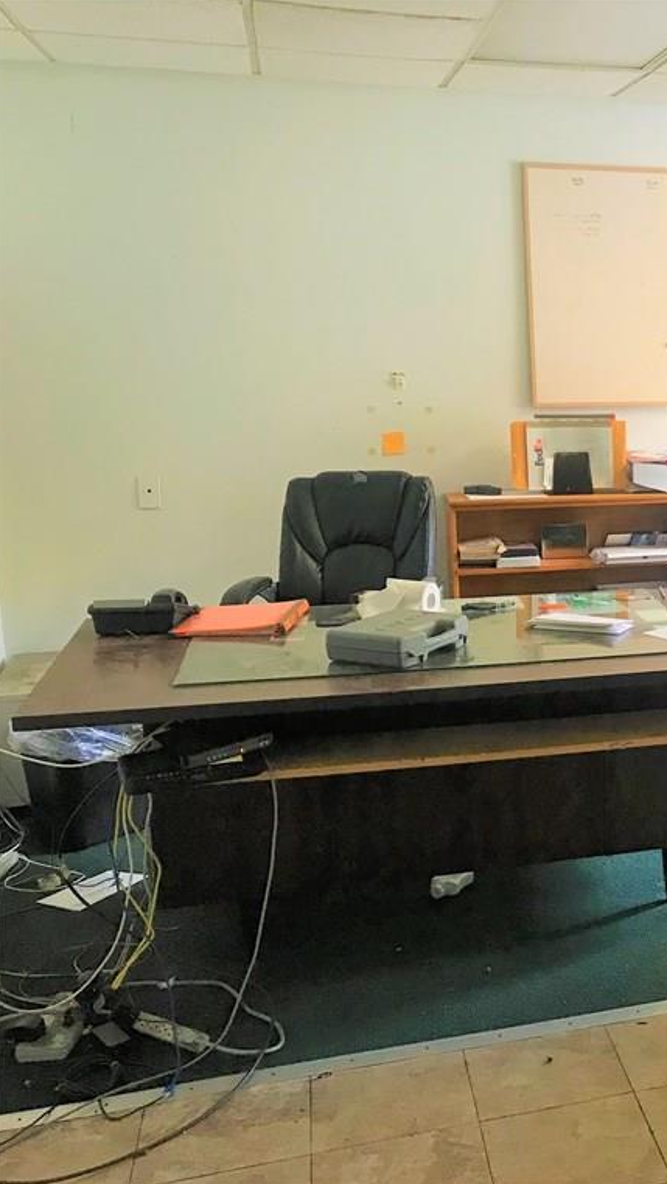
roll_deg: +0.1
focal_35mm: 41
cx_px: 790
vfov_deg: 49.4
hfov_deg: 26.1
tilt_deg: -11.1
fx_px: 1288
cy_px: 594
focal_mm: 3.99
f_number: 1.8
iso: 40
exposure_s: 1/20
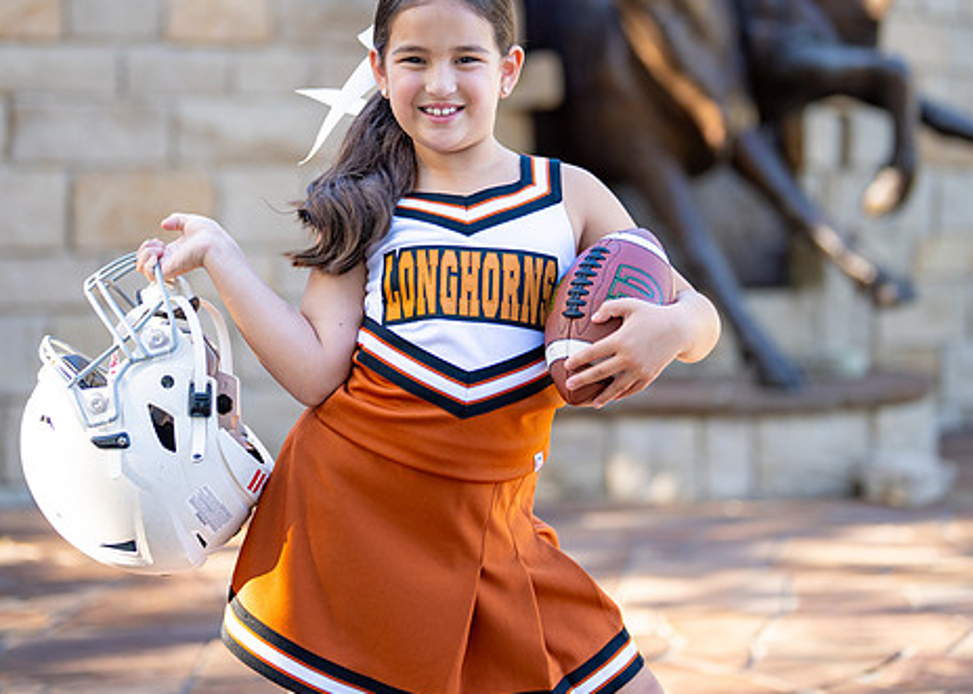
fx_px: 2155
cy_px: 206
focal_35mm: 78
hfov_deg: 25.4
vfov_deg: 18.2
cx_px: 462
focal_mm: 50
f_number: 1.2
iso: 125
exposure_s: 1/1000
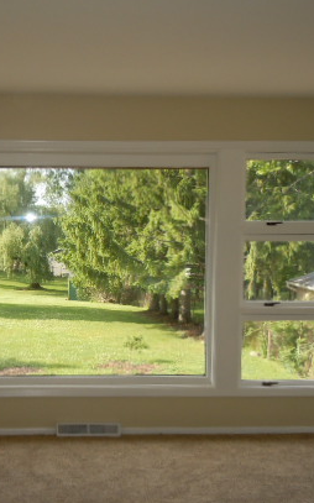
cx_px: 63
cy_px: 271
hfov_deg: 25.4
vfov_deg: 40.3
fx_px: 685
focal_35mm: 50
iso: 100
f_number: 3.5
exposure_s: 1/200
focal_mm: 5.4
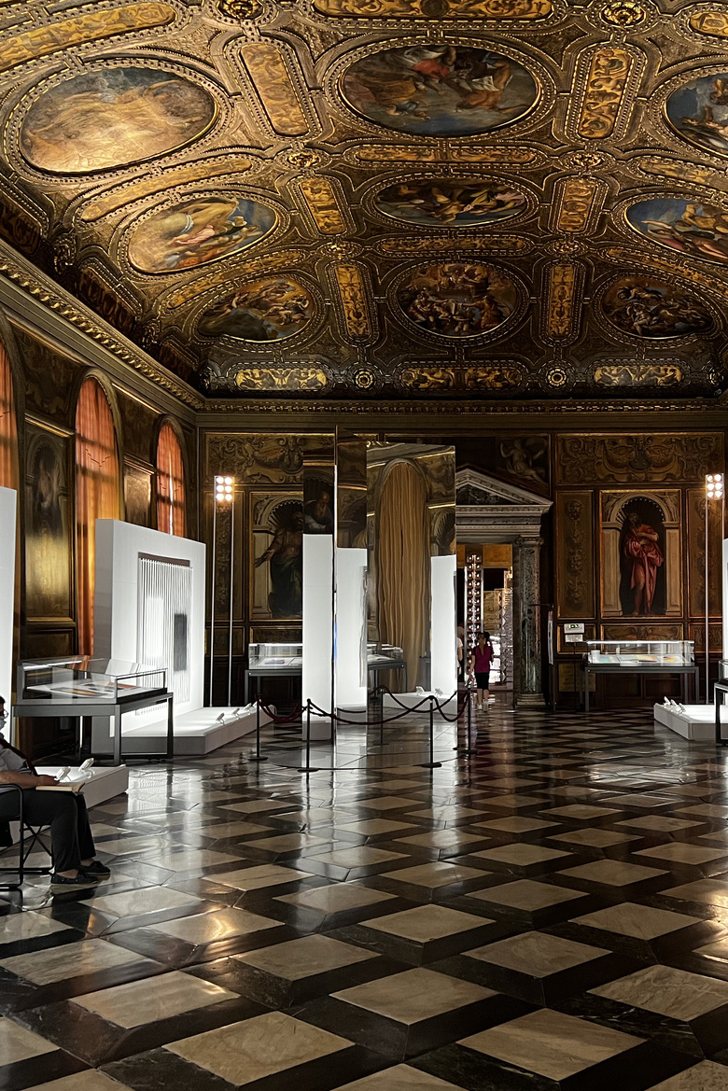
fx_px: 1122
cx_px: 504
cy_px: 550
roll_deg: +0.2
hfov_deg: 35.5
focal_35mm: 37
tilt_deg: +2.7
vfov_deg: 51.9
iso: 160
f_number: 1.5
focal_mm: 5.7
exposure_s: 1/50
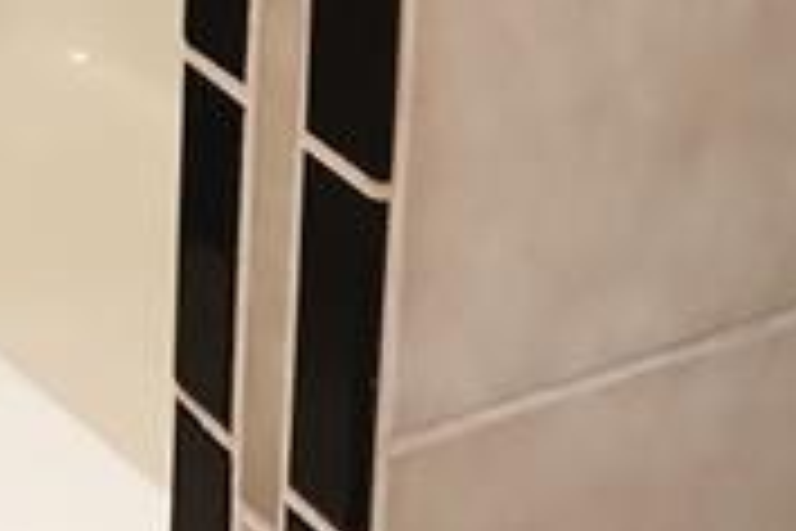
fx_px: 3073
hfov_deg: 14.6
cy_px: -500
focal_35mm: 139
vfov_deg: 9.3
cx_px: 31
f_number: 2.4
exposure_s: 1/30
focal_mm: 8.8
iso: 400
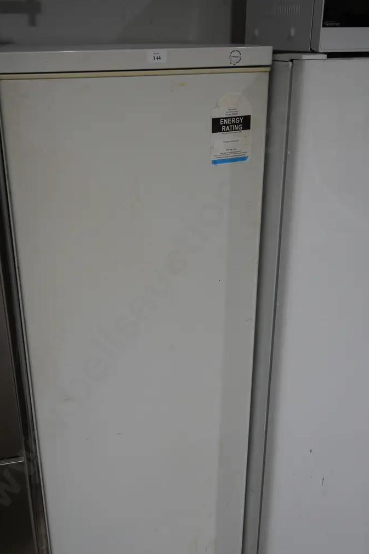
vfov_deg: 50.7
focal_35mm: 38
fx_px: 584
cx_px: 161
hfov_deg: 35.0
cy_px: 281
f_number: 4
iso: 200
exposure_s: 1/80
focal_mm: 18
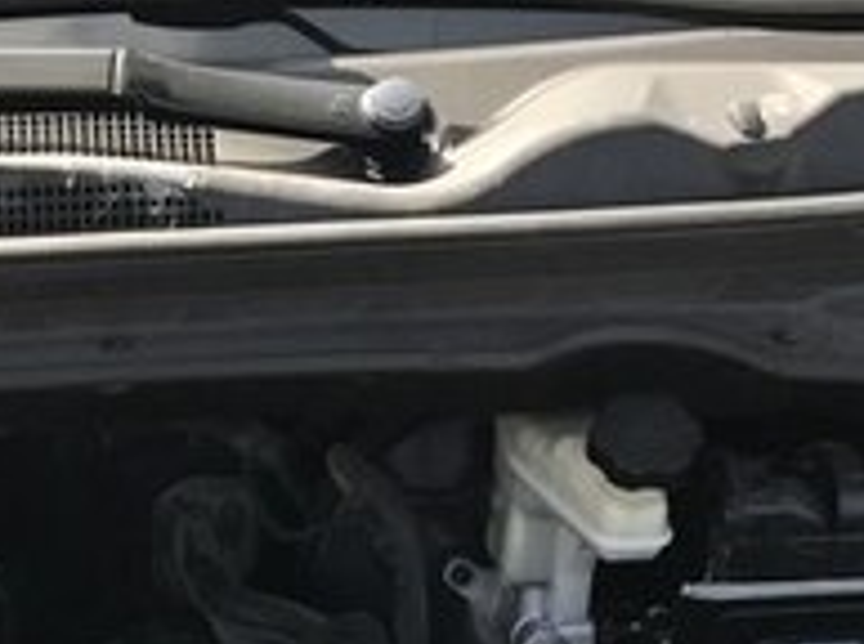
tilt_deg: -42.9
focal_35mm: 96
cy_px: 977
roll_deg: -1.7
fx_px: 2392
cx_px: 90
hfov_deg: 20.1
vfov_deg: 14.3
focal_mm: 3.99
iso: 20
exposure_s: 1/437
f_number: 1.8
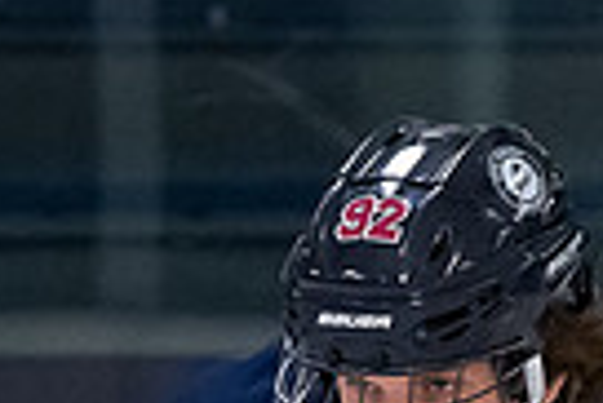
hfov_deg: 1.2
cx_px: 332
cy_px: 670
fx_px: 28321
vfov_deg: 0.8
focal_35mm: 1689
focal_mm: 185
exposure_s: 1/800
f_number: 3.5
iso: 2200
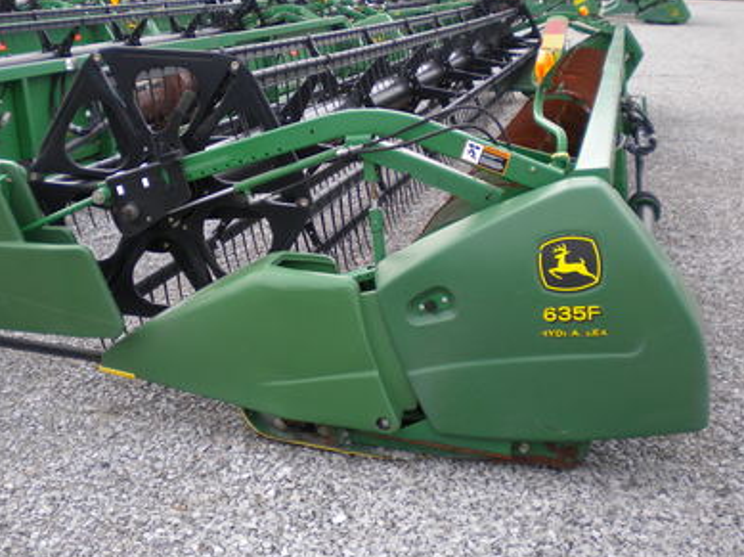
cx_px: 317
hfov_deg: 38.9
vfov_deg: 29.6
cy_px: 222
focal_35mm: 49
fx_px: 1052
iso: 80
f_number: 3.1
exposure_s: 1/236
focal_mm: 6.3
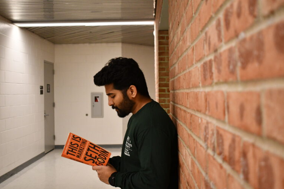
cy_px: 95
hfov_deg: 41.9
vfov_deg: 28.6
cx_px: 144
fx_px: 371
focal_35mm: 47
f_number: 4.2
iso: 3200
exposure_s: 1/125
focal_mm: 31
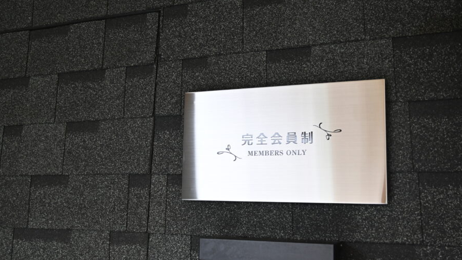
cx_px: 230
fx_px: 465
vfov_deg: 31.2
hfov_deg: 52.8
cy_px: 140
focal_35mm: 38
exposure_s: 1/125
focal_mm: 24
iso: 400
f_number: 4
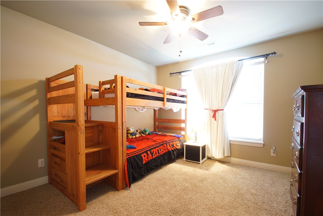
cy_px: 108
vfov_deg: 77.3
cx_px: 162
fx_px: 135
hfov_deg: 100.4
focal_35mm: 15
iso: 100
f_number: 14
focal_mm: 10
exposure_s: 30
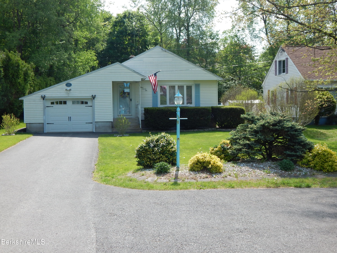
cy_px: 126
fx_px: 419
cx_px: 168
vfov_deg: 33.6
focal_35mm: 43
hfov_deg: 43.9
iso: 125
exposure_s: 1/500
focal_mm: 7.7
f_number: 3.6
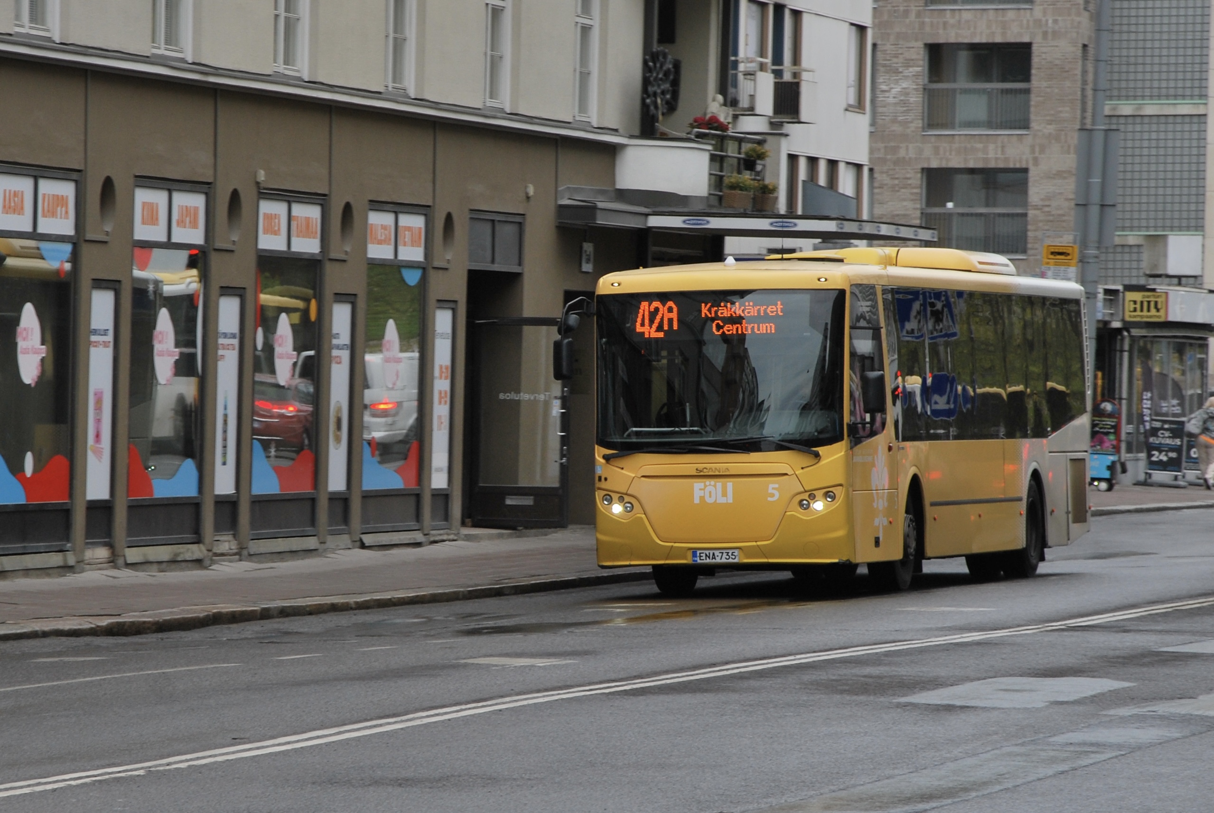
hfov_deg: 13.0
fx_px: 5317
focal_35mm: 158
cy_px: 406
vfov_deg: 8.7
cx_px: 607
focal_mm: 105
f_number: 8
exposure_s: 1/100
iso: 200
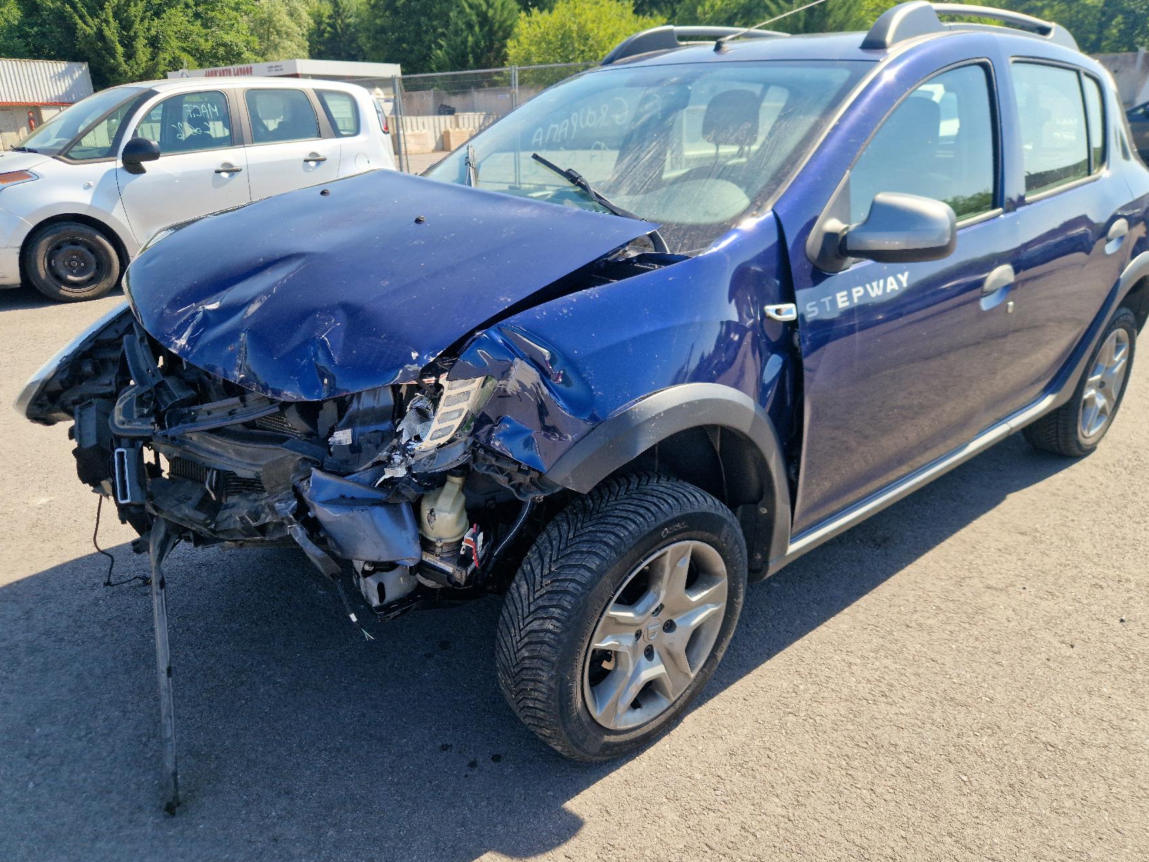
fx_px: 797
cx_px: 562
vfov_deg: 56.8
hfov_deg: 71.6
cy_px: 426
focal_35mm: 24
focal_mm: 5.4
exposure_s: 1/556
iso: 50
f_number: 1.8
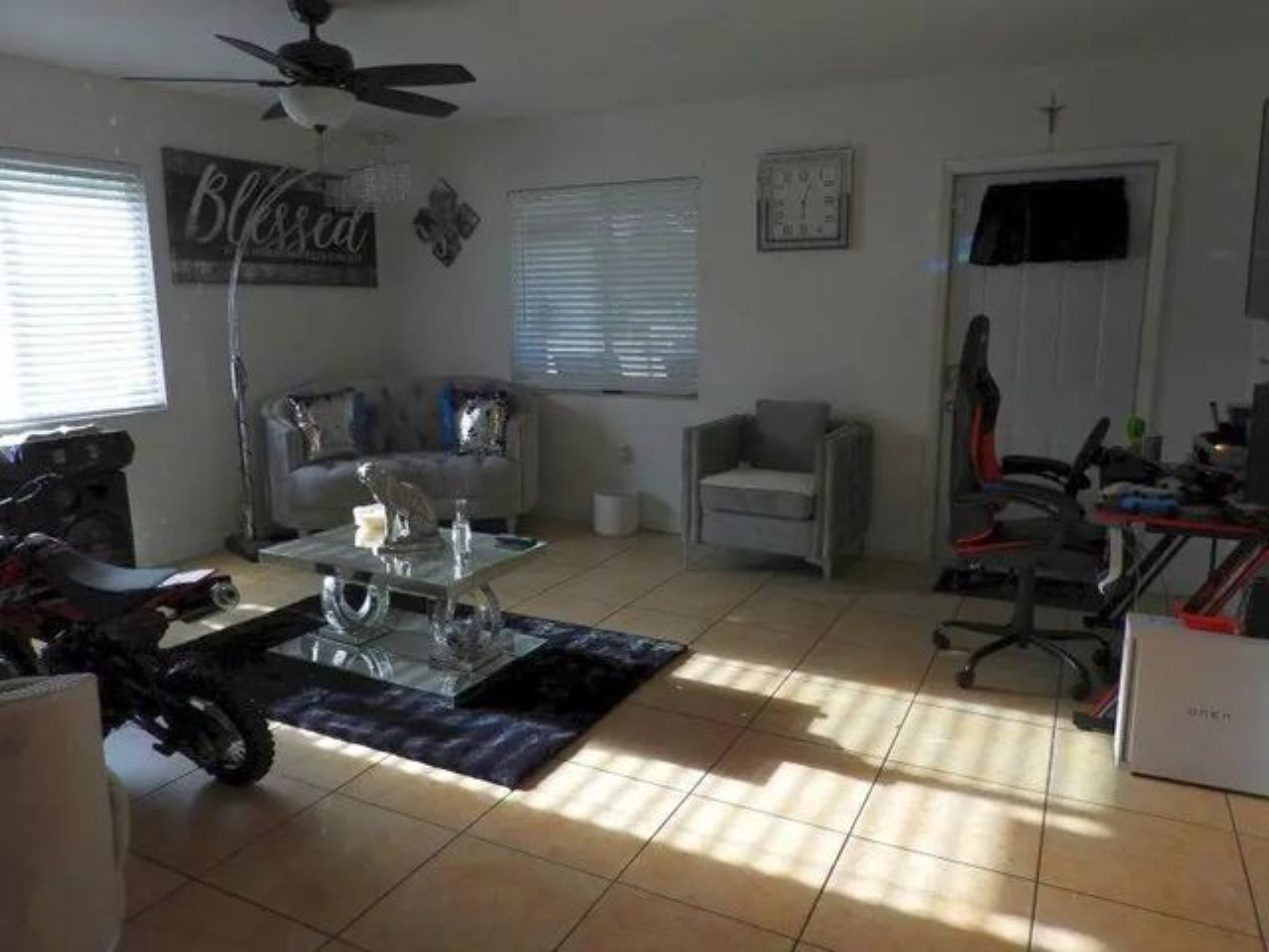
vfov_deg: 56.8
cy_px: 476
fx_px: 880
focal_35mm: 24
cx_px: 634
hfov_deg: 71.6
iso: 100
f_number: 2.8
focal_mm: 4.3
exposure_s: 1/50
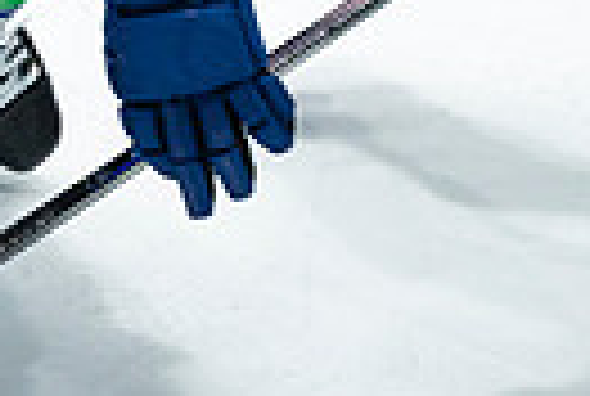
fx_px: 51710
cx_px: 36
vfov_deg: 0.4
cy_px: -604
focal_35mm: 3148
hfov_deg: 0.7
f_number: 4
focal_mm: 600
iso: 1600
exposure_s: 1/1000
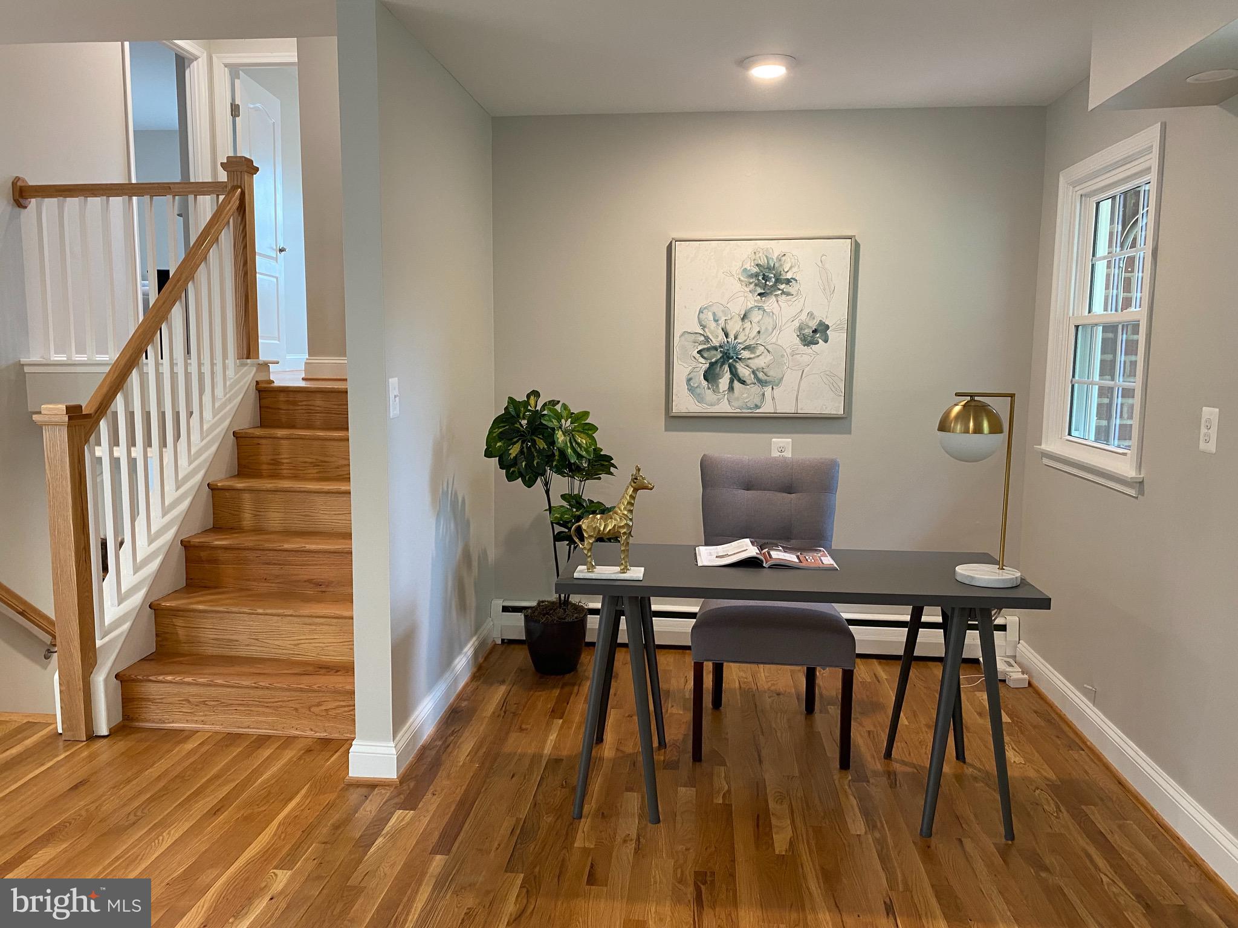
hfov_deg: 67.3
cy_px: 464
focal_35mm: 26
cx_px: 619
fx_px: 930
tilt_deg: -8.6
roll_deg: -1.0
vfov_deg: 53.1
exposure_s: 1/60
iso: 125
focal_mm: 4.25
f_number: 1.8
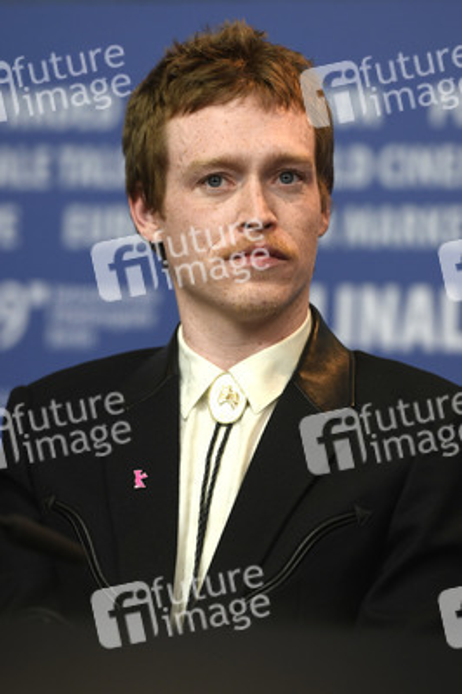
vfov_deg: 10.3
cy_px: 347
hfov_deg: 6.9
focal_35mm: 200
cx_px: 231
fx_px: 3856
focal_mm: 200
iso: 1250
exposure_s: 1/320
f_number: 3.5
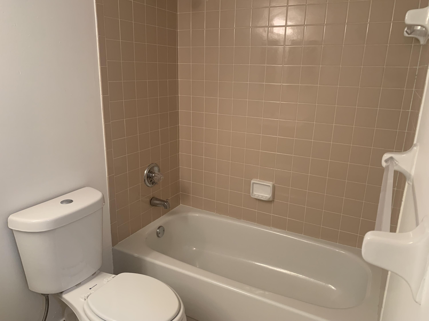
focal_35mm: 26
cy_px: 160
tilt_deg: -15.7
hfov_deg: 67.3
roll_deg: -0.9
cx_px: 214
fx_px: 322
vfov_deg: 53.1
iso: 100
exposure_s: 1/60
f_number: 1.8
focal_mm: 4.25
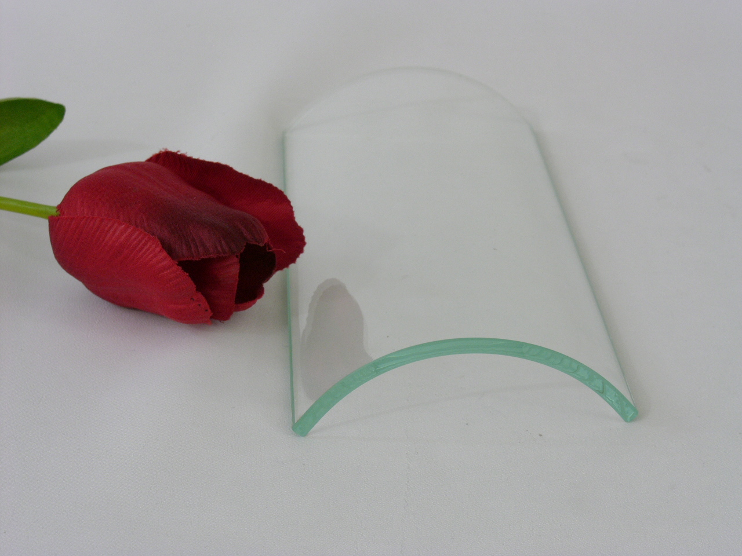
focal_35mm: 90
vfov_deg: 16.4
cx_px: 371
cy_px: 278
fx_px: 1929
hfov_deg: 21.8
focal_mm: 22.5
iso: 100
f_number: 8
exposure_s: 1/4
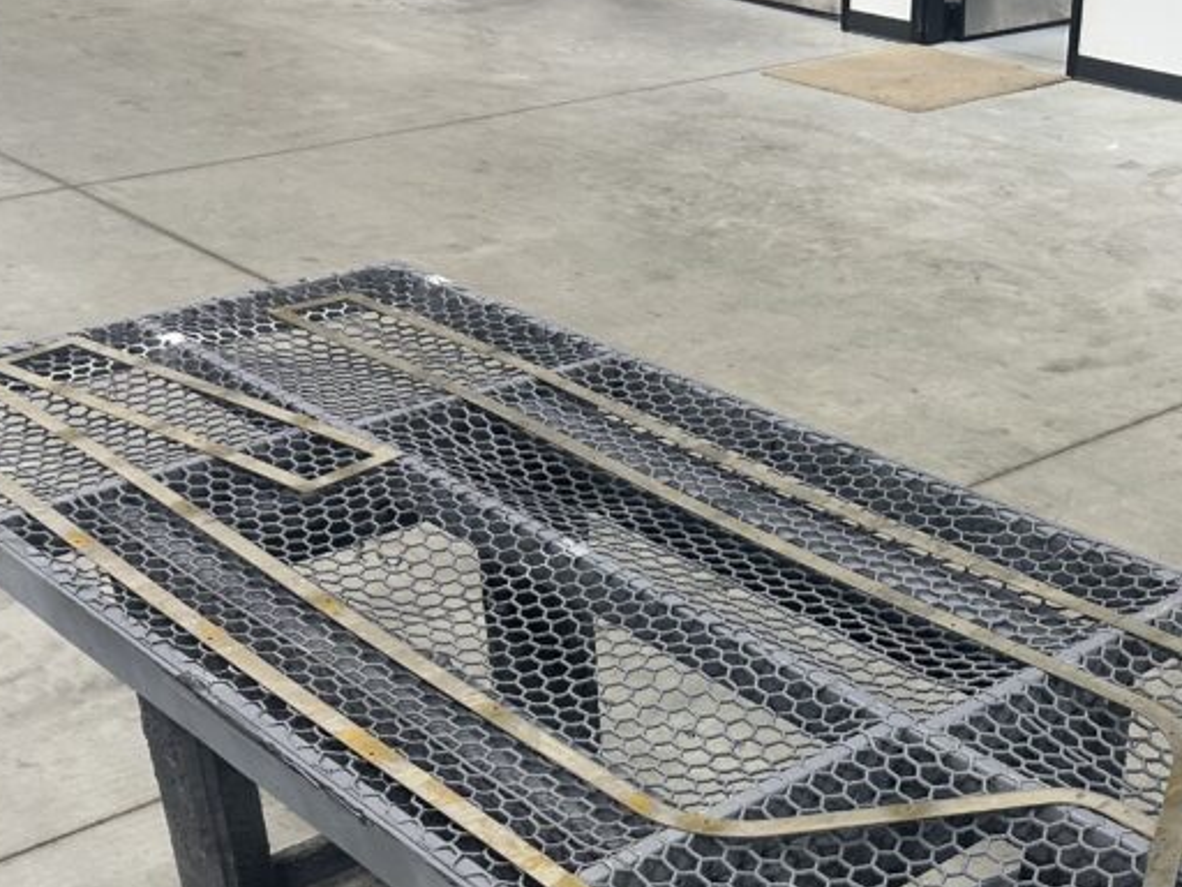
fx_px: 1776
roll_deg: +3.2
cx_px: 815
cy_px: 813
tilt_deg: -32.1
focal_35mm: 52
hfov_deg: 36.3
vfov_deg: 27.0
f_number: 1.5
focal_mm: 5.7
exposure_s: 1/121
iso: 125
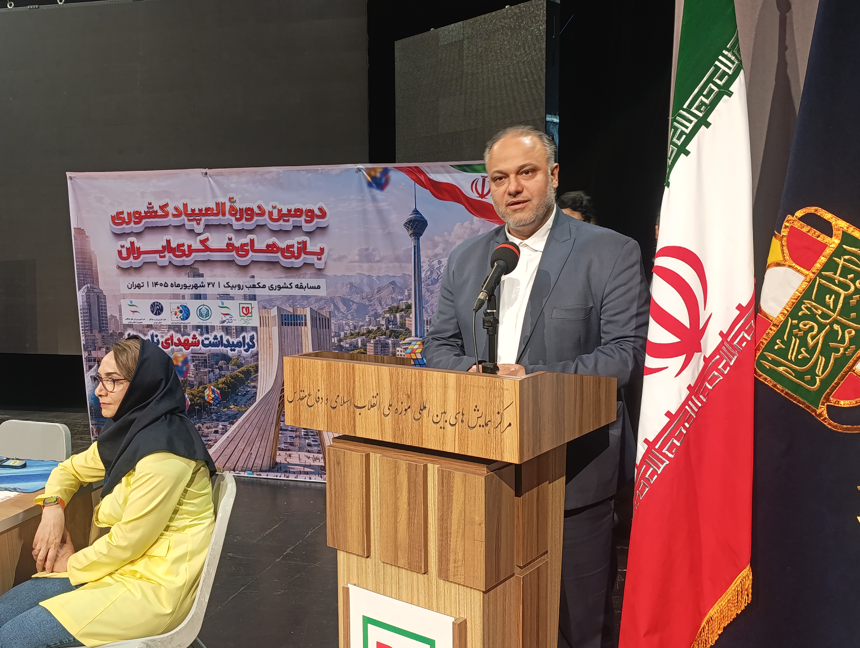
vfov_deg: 46.9
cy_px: 324
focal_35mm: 30
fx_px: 746
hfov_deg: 59.9
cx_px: 430
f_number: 1.6
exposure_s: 1/50
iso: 1000
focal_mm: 6.14
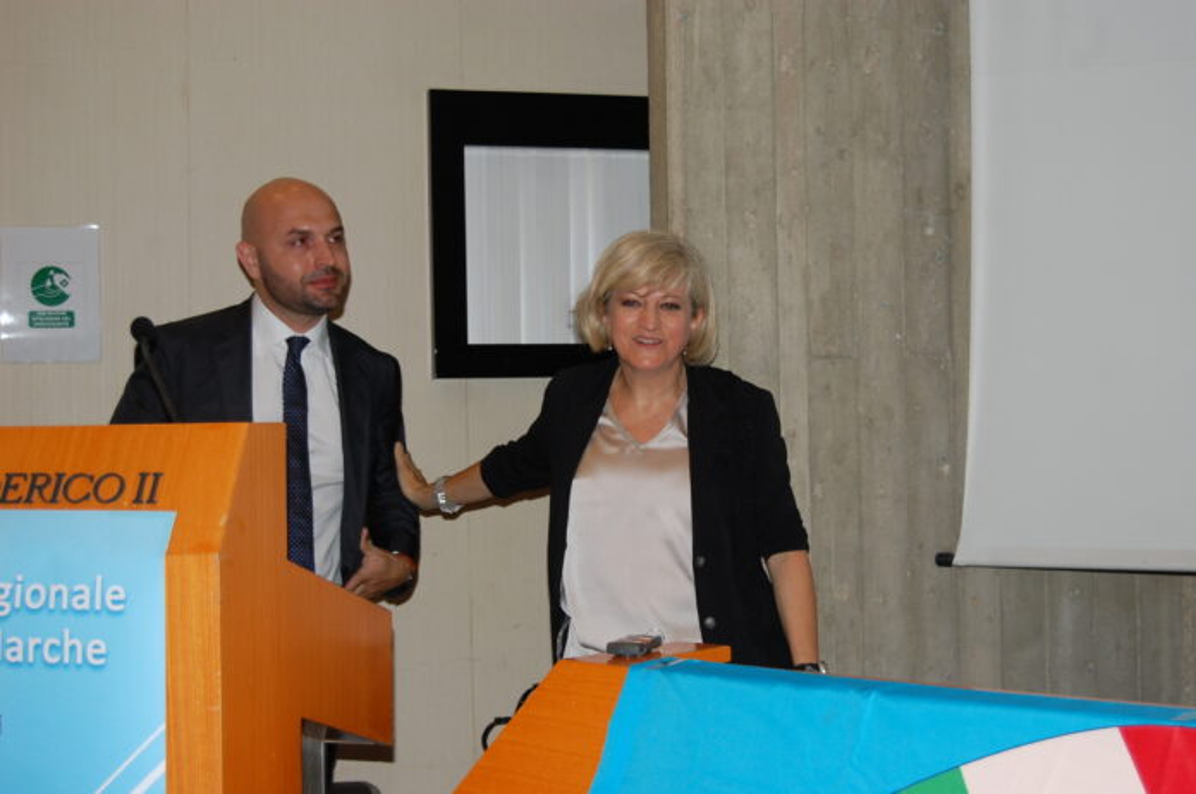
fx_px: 1991
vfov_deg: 22.6
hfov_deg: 33.4
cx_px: 598
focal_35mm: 60
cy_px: 397
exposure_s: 1/60
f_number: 5
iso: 400
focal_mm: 40
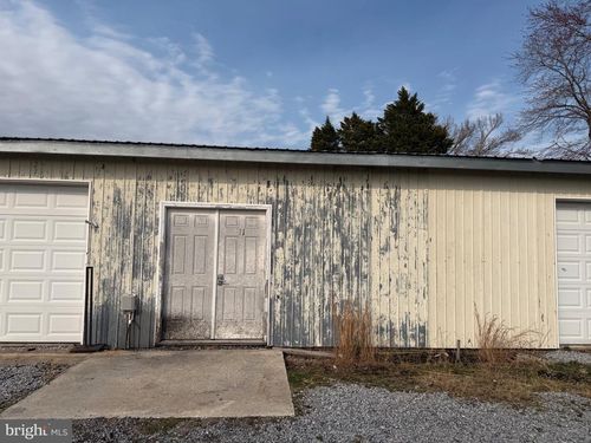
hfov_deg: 71.6
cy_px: 222
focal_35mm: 24
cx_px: 296
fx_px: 410
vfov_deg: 56.8
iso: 80
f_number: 1.78
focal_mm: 6.76
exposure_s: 1/8130
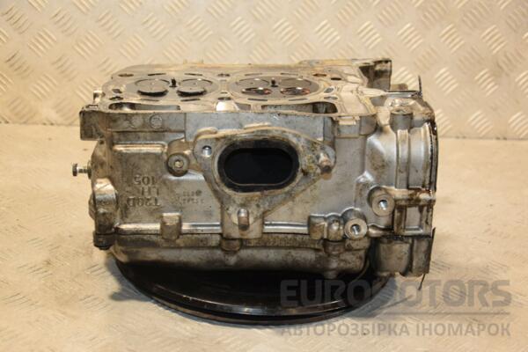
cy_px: 176
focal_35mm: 63
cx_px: 264
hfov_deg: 31.9
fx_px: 924
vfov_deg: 21.6
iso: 800
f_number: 4.8
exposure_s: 1/160
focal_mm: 42
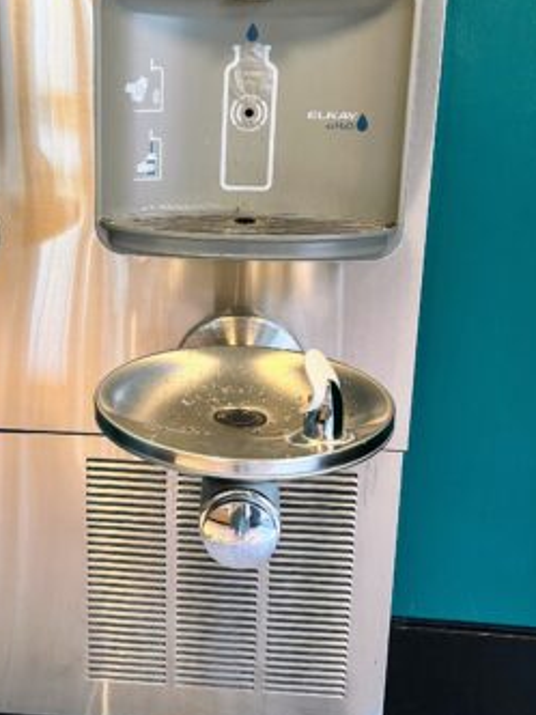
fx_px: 970
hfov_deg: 30.2
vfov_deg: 40.2
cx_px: 118
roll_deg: +0.0
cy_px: 274
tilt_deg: -15.8
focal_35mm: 47
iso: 100
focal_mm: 5.7
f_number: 1.5
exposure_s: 1/75
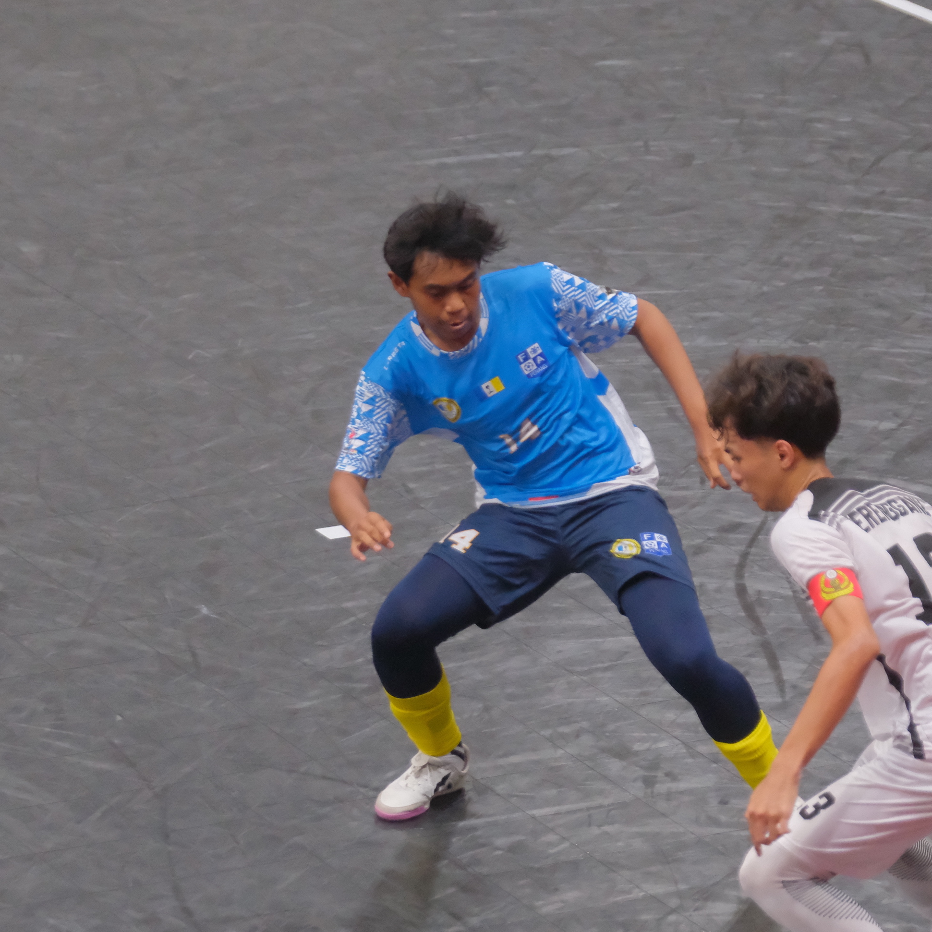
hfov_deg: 5.8
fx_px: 9169
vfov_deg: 5.8
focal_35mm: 301
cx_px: 773
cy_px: 547
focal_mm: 119.2
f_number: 2.8
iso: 6400
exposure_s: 1/1000
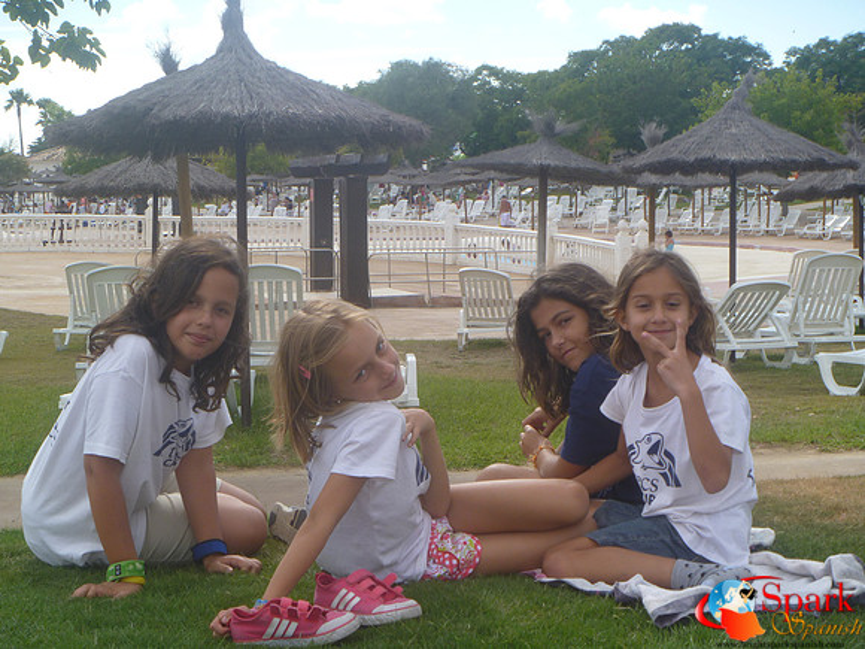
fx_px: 1549
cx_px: 432
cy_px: 324
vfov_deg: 23.7
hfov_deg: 31.2
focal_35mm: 62
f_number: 5
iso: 100
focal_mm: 11
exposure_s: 1/320
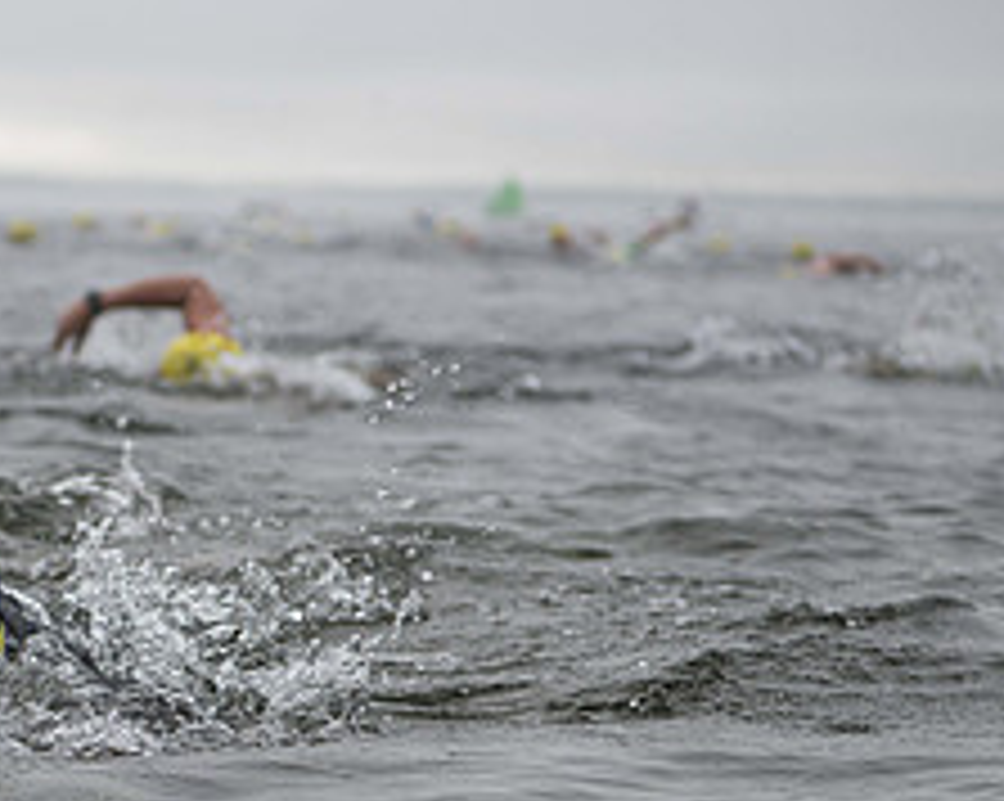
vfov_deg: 9.0
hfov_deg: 11.2
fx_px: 5077
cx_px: 9
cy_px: 718
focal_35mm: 171
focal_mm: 70
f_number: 4
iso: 500
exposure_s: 1/640
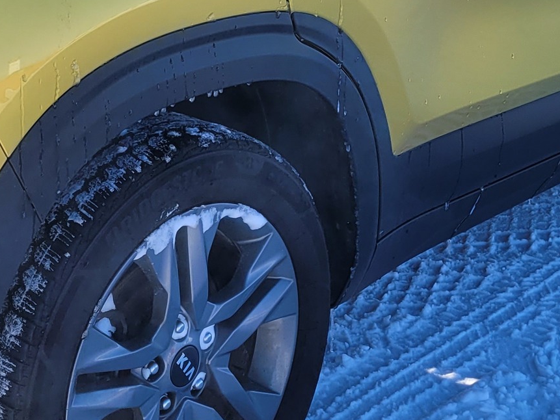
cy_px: 4
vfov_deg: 16.6
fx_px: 1408
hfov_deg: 22.1
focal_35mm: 87
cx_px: 87
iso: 40
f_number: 1.8
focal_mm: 5.4
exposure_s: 1/1422
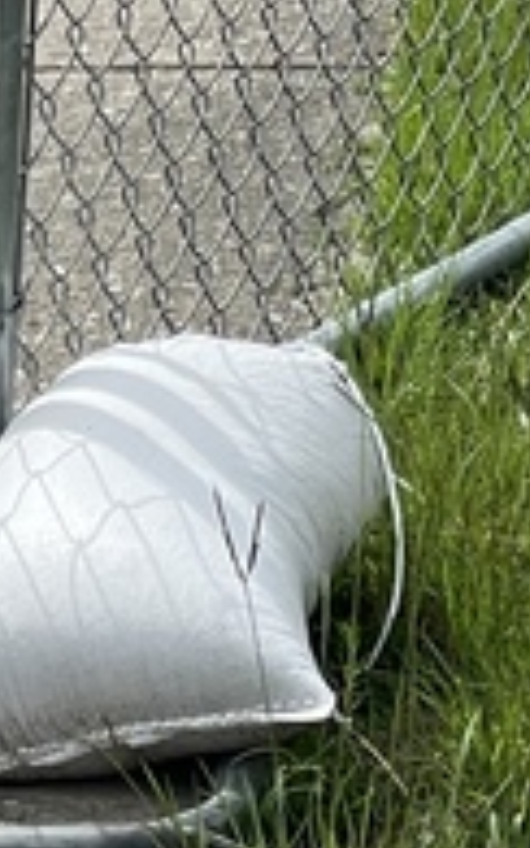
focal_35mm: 289
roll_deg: +0.4
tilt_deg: -5.2
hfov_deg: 4.5
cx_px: 474
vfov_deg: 7.0
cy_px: -800
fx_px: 6674
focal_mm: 6
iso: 25
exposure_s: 1/1996
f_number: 2
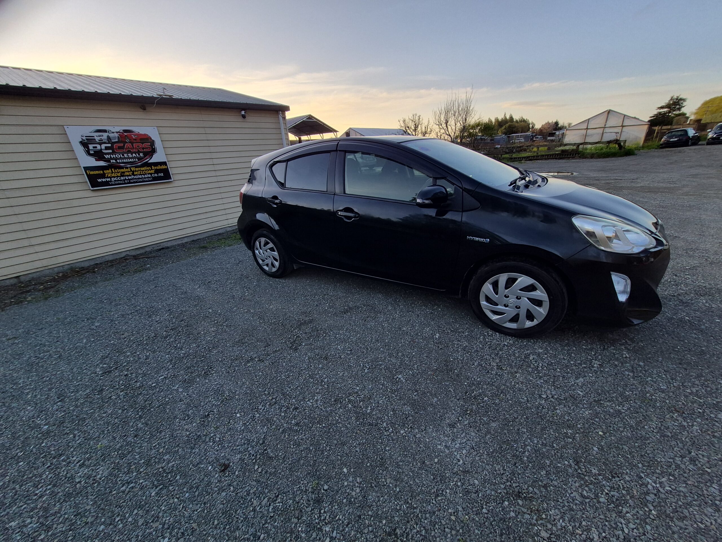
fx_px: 271
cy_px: 271
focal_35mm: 13
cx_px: 361
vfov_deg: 89.9
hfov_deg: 106.2
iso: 40
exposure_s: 1/279
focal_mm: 1.74
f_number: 2.2
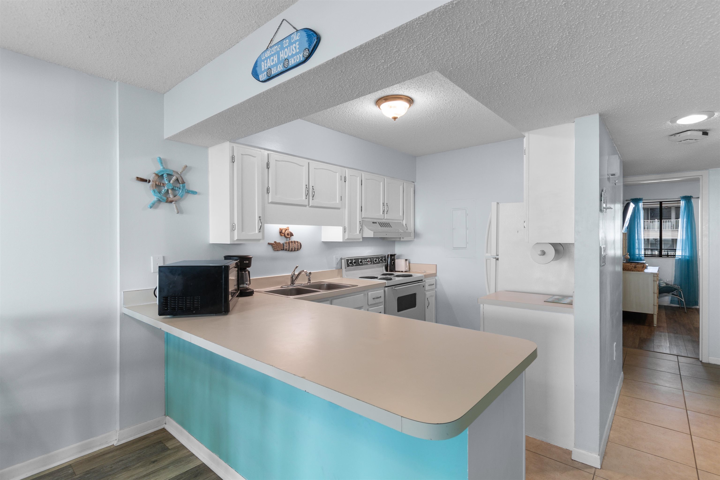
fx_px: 320
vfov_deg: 73.7
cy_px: 240
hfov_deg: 96.7
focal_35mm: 16
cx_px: 360
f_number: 4.8
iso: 100
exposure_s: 1/5
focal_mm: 11
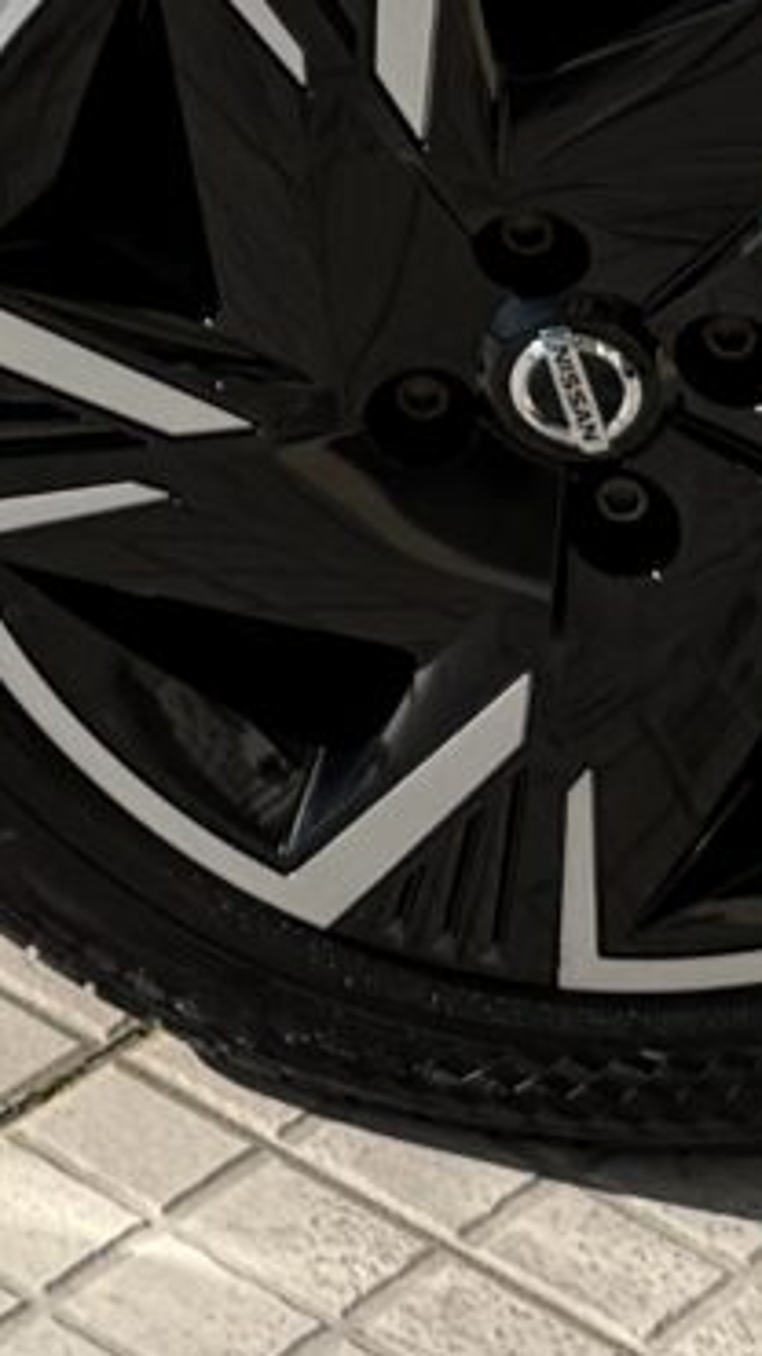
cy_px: -1026
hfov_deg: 6.0
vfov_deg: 11.1
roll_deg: -1.9
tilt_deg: -17.9
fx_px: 6505
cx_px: -1824
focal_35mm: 181
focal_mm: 6.76
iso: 80
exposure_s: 1/5714
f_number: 1.78
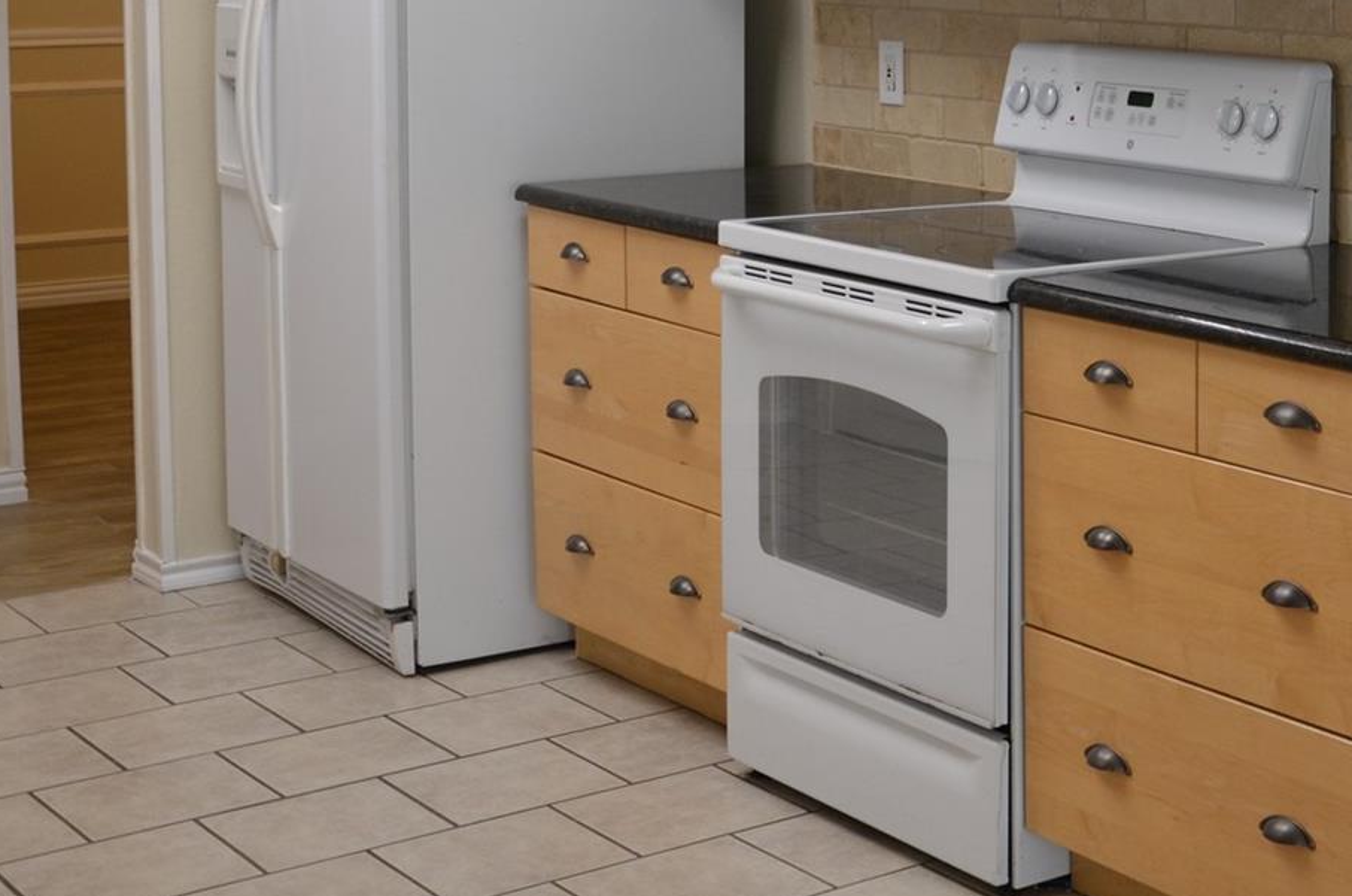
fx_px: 2666
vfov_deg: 18.8
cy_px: 140
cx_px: 1257
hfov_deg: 27.3
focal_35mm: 71
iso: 400
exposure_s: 1/80
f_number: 4.5
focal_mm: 21
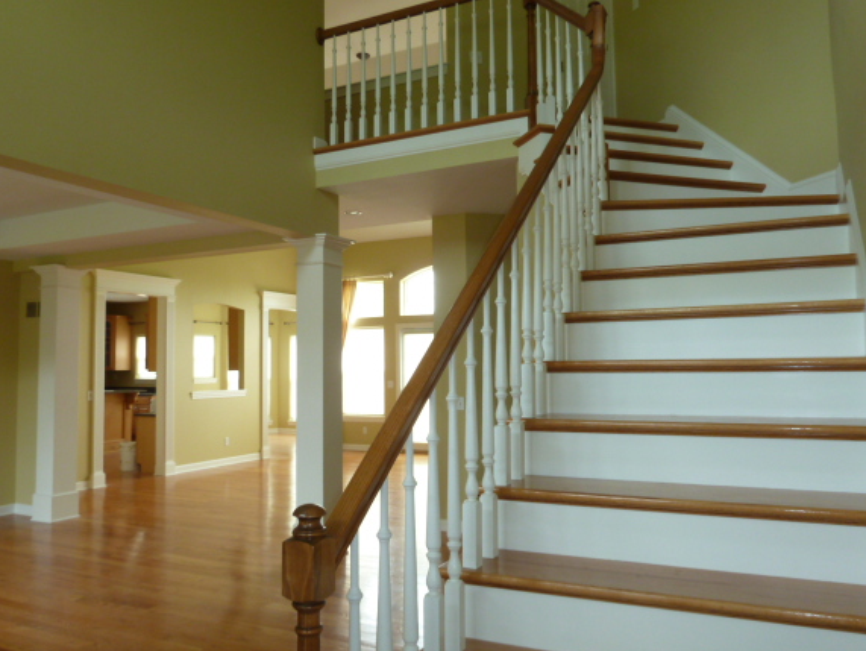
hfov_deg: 63.4
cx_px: 434
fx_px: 701
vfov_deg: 49.8
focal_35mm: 28
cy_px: 328
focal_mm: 4.1
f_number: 3.3
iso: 160
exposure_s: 1/30
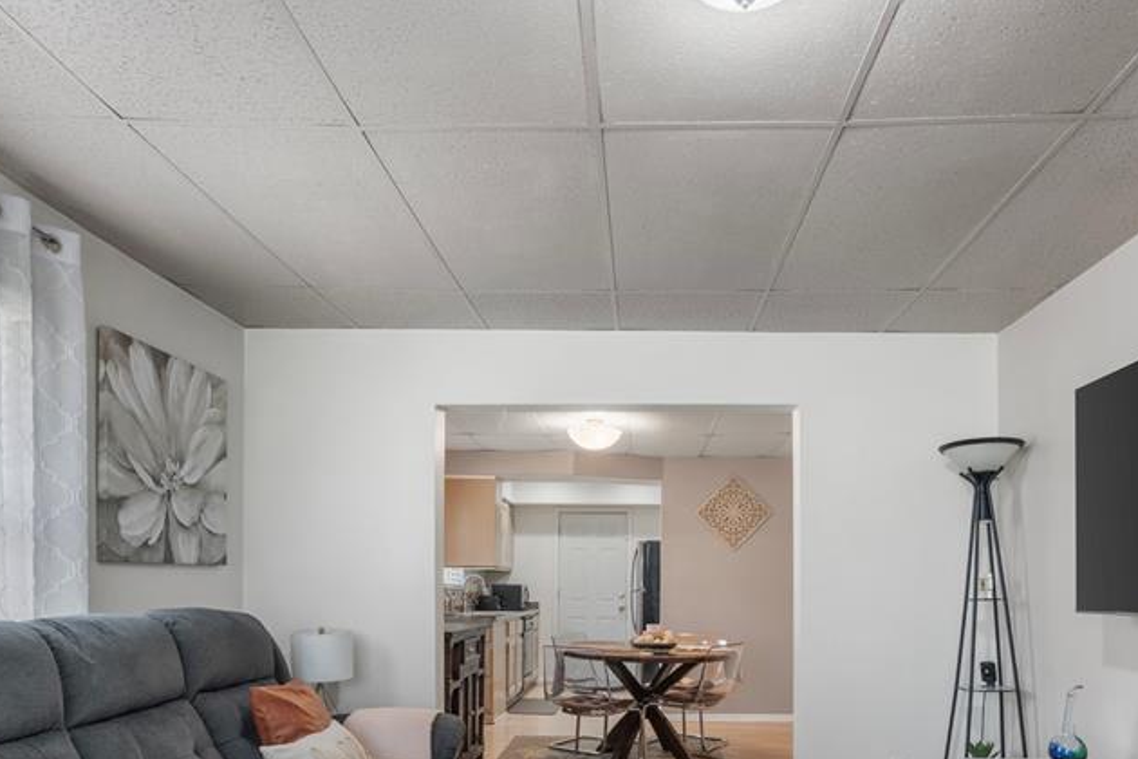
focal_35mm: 26
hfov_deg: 69.3
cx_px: 611
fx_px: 822
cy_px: 600
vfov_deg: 47.1
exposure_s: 1/4
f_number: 8
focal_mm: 16
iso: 400
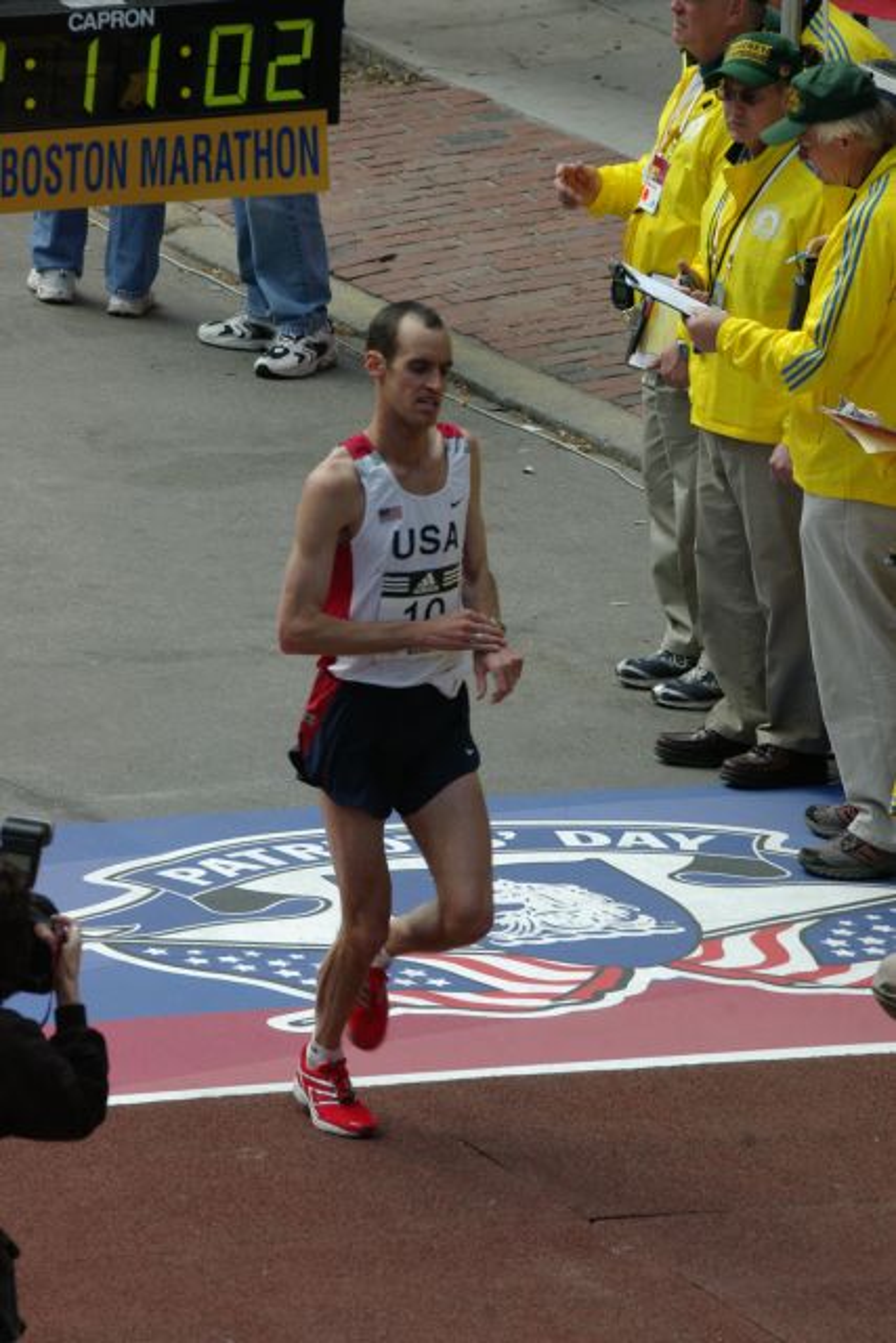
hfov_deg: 4.0
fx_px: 12872
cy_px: 672
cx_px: 448
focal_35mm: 345
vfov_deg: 6.0
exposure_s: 1/400
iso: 400
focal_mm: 230
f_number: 9
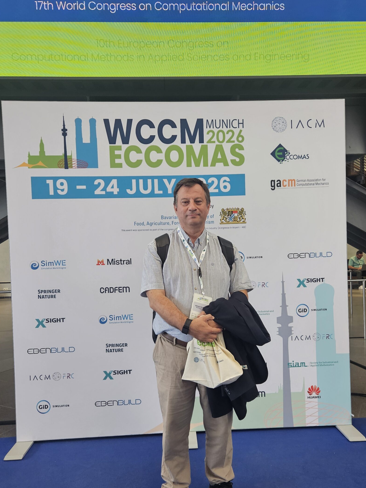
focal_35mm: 28
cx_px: 190
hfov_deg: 49.7
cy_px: 261
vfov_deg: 63.4
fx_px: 395
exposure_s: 1/190
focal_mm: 5.4
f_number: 1.8
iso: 160
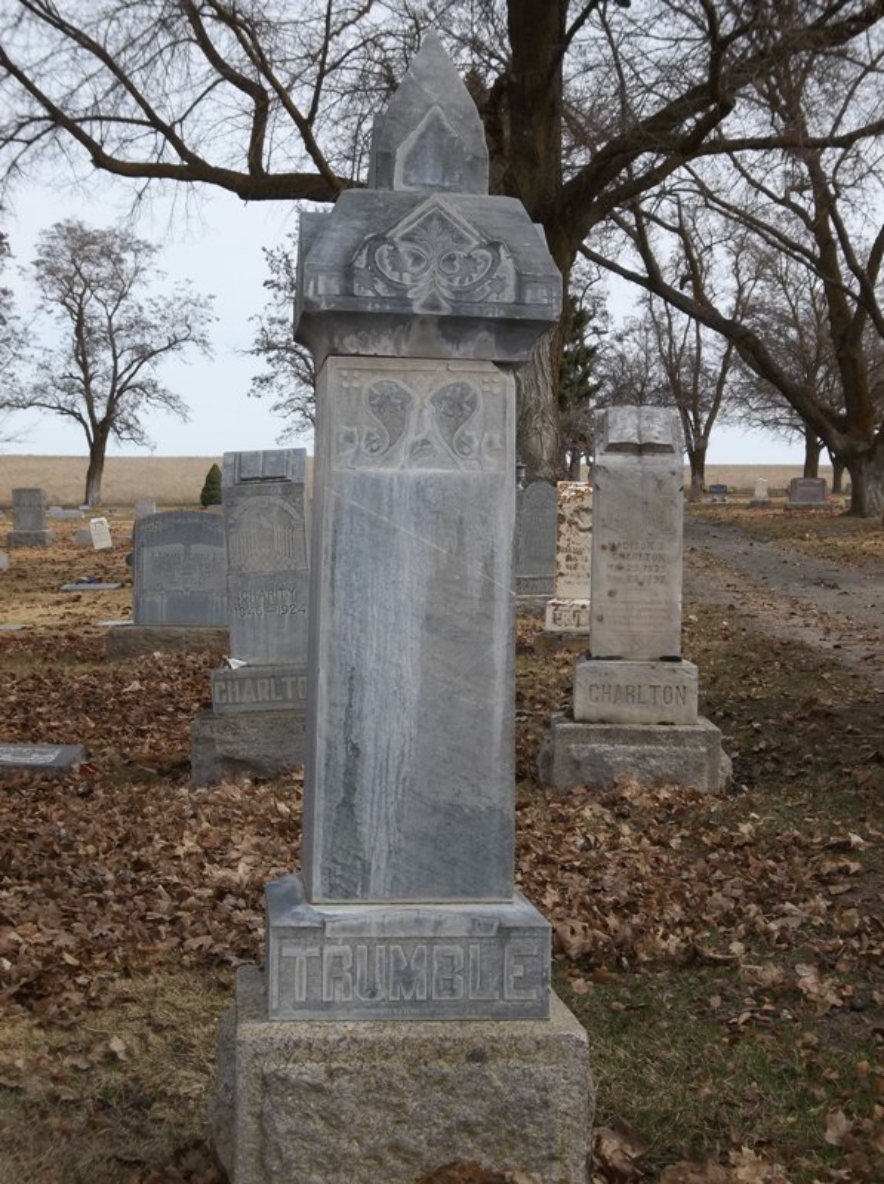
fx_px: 1776
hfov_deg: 27.9
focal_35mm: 52
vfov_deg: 36.9
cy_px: 592
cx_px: 442
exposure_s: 1/400
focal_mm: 9.3
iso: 80
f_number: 5
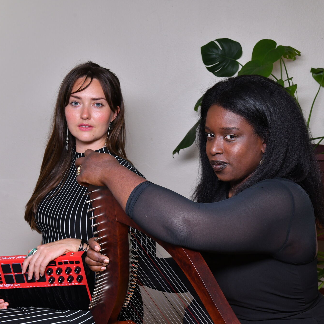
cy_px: 161
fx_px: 657
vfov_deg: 27.7
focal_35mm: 62
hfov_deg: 27.7
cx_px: 190
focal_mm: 48
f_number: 8
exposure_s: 1/60
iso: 800
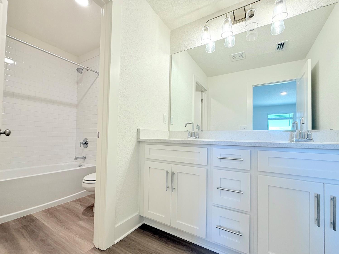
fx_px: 147
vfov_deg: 81.7
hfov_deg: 98.1
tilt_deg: +0.8
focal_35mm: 15
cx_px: 177
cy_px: 135
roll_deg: -1.2
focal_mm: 2.22
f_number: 2.2
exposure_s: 1/120
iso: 100
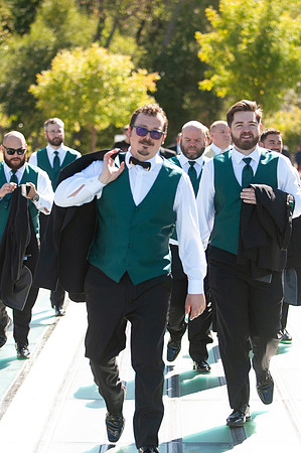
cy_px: 226
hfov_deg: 10.1
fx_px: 1699
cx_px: 161
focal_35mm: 135
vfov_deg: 15.2
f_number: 2.8
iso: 2000
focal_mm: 90
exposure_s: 1/8000
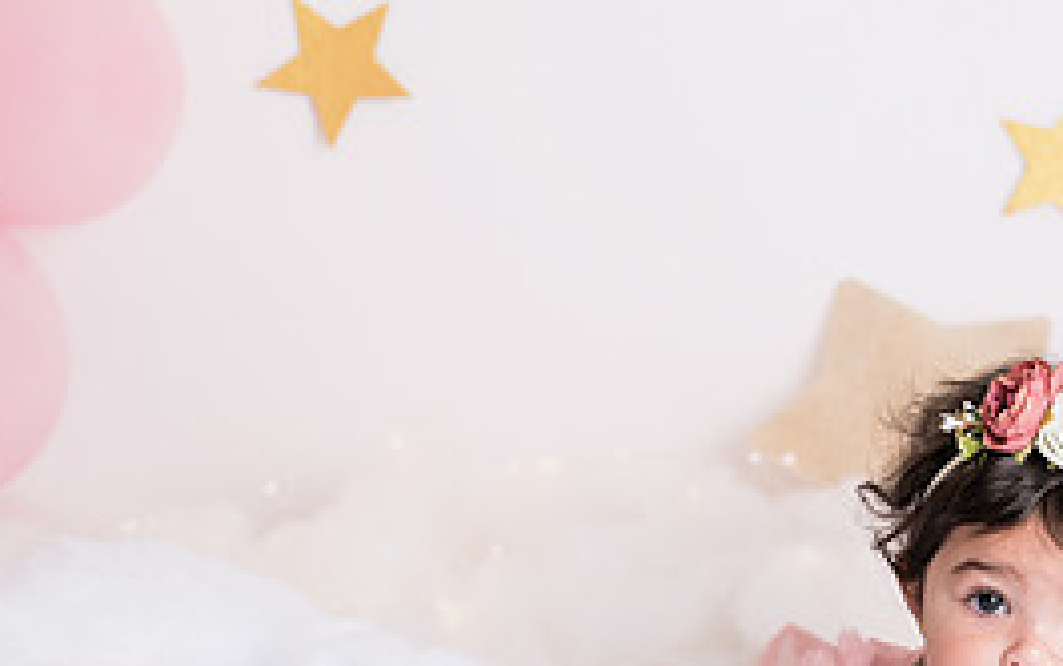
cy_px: 620
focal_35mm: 112
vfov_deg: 11.6
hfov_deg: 18.3
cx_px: 949
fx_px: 3247
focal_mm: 50
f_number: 3.5
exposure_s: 1/200
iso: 200
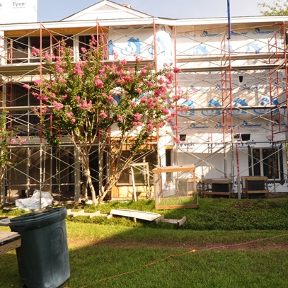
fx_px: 226
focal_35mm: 24
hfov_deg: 64.9
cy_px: 146
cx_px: 159
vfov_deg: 65.0
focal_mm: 12
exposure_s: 1/200
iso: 200
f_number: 9
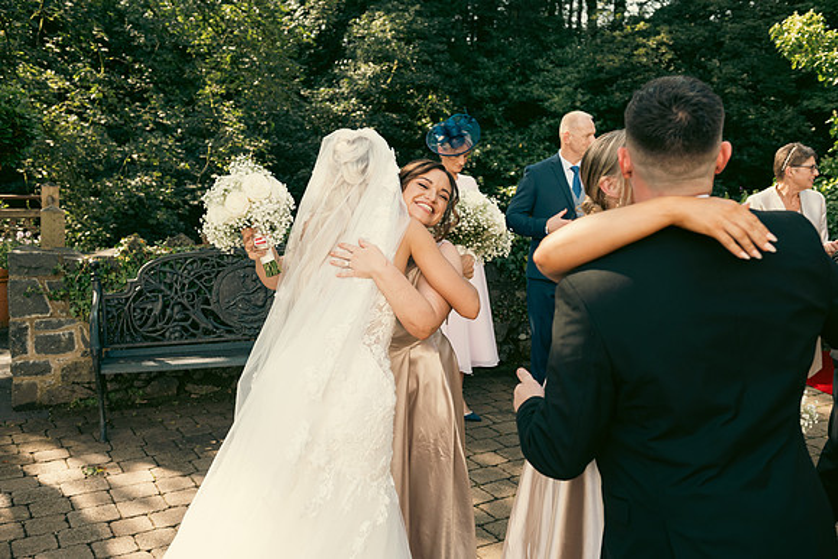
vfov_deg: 36.9
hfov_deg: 53.1
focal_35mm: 36
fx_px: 838
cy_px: 280
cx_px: 419
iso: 160
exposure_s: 1/160
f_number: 5
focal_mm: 36
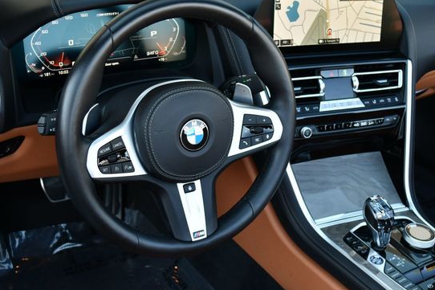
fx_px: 628
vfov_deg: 26.0
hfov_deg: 38.2
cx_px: 230
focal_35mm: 52
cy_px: 130
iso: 450
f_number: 4
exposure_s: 1/250
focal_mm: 22
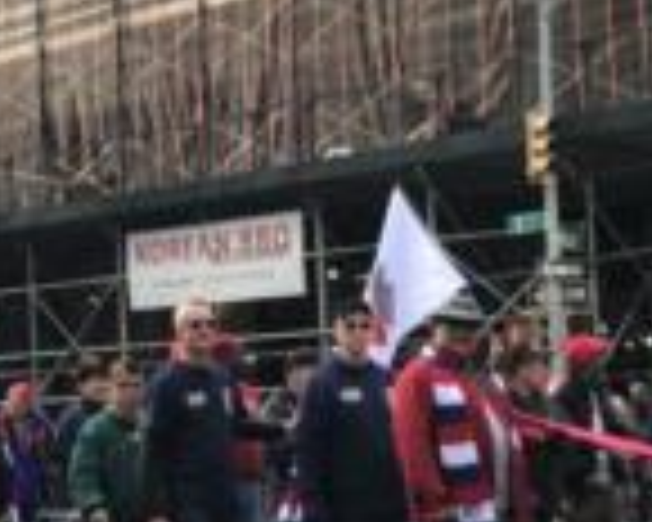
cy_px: 295
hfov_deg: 20.3
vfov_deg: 16.4
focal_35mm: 94
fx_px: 1814
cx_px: 234
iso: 20
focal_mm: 3.99
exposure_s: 1/180
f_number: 1.8
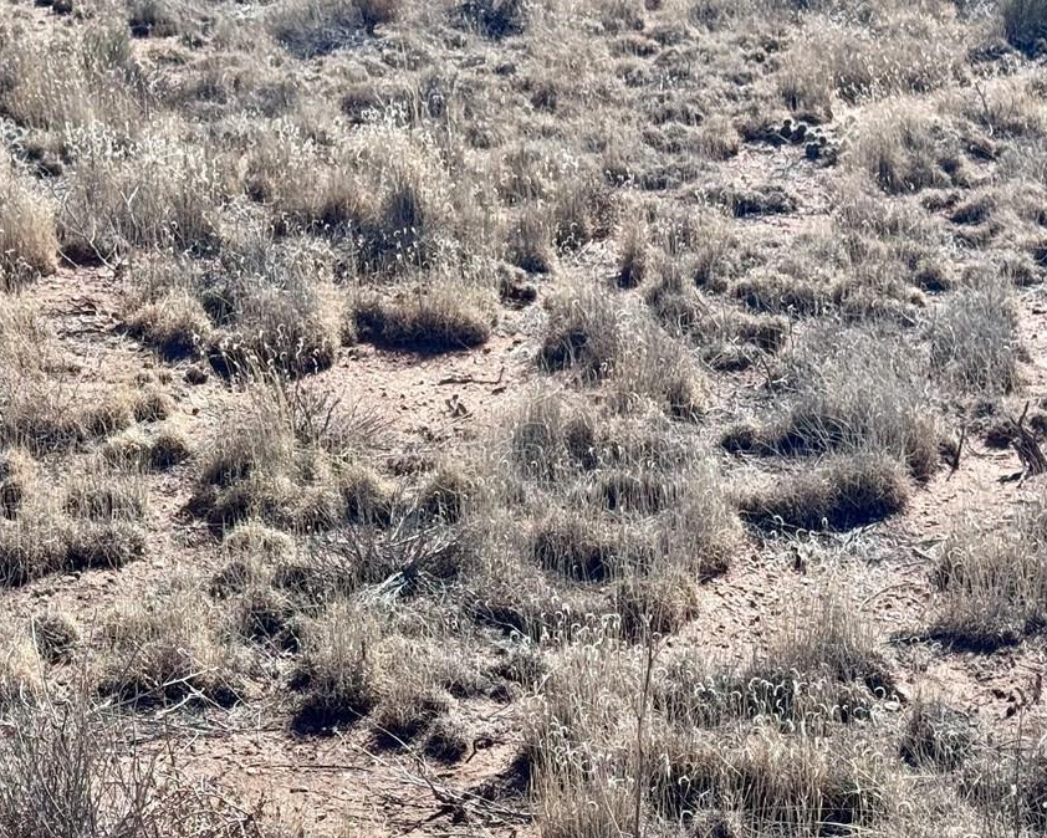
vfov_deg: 17.3
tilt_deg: -14.7
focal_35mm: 89
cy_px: 448
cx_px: 164
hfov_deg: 21.2
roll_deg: +0.8
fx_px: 2758
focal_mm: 6.76
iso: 64
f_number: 1.78
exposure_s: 1/4608
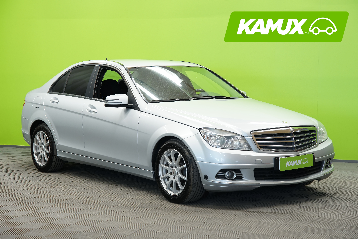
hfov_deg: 28.8
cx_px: 179
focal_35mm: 70
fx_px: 696
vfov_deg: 19.5
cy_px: 120
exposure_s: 1/15
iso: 500
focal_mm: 70
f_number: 5.6
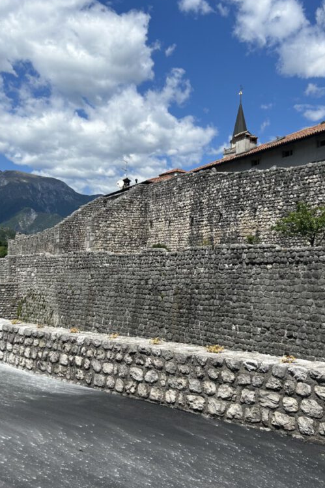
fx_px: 501
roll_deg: -0.6
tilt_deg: +2.5
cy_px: 241
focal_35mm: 37
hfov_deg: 35.9
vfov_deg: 51.9
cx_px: 151
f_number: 1.5
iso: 50
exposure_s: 1/6211
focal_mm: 5.7
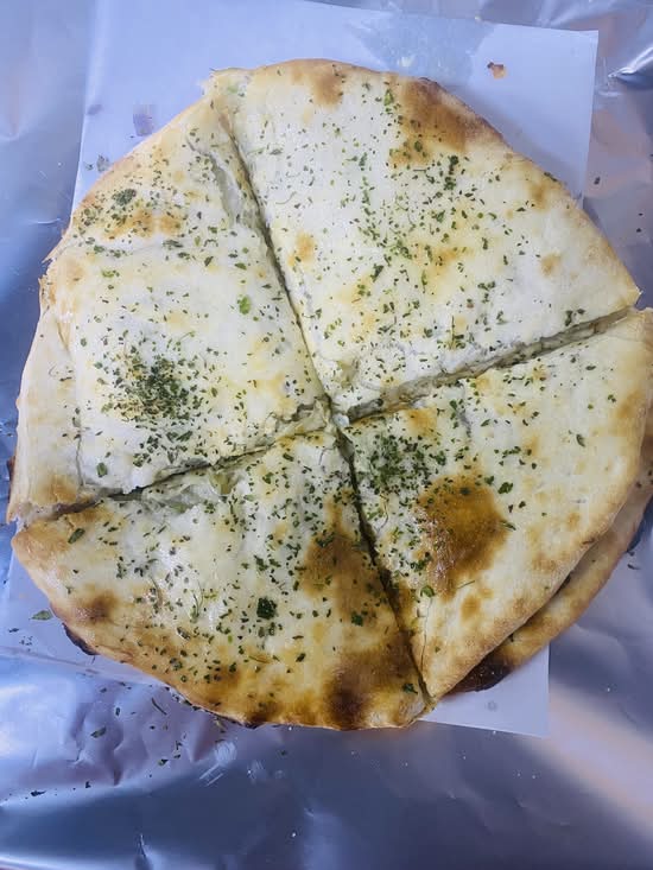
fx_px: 654
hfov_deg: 53.1
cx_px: 326
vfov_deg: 67.3
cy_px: 435
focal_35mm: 26
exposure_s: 1/66
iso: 125
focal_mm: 4.25
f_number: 1.8
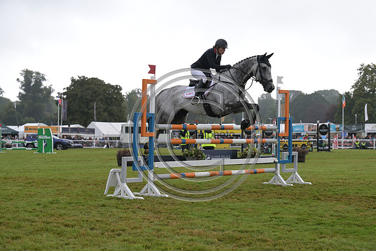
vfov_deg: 17.7
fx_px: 804
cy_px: 126
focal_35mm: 77
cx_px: 188
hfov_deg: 26.3
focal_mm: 77
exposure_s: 1/1250
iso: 1400
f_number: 4.5
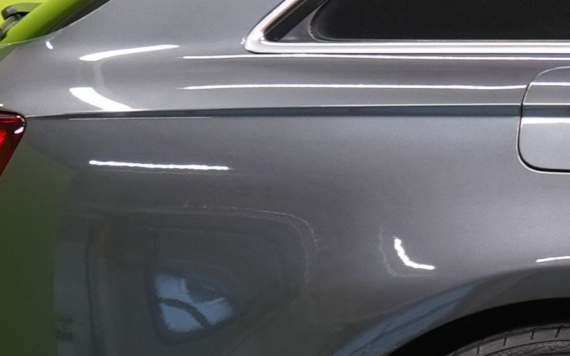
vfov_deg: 3.9
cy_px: 163
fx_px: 5283
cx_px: 1774
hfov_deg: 5.7
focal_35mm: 340
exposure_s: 1/25
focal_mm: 45
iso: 400
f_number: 5
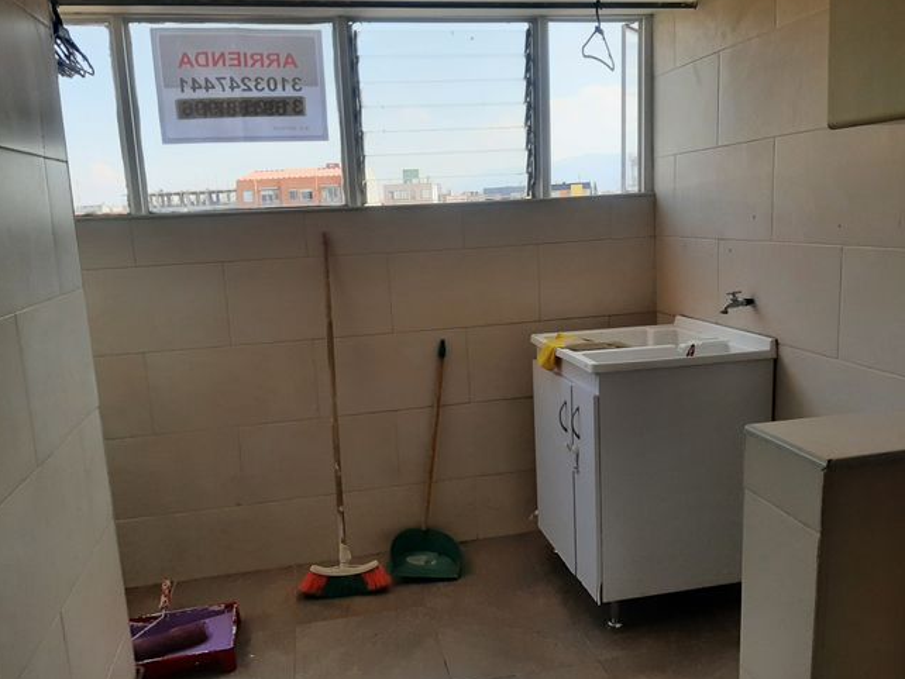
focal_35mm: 27
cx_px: 439
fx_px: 706
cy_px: 340
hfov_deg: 65.3
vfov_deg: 51.4
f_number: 1.7
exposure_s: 1/969
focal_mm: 3.93
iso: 40
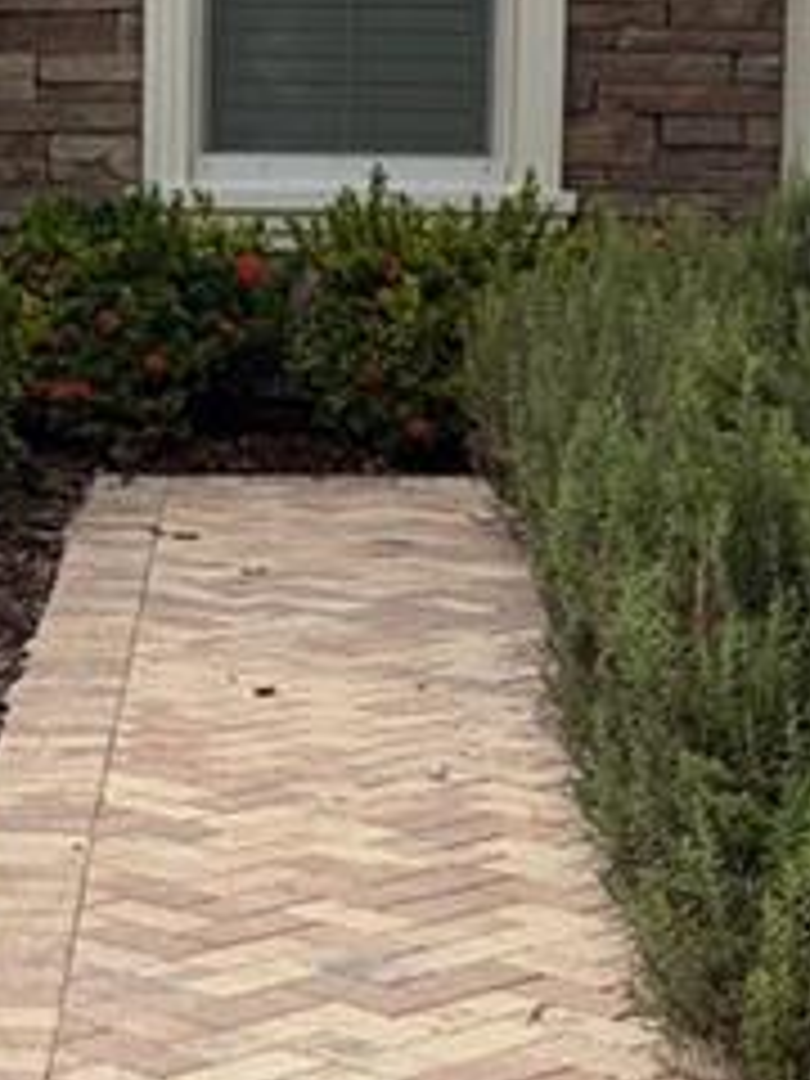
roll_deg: -1.0
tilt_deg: -3.7
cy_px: 360
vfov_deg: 15.1
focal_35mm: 130
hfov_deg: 11.3
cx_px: 32
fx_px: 4056
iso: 64
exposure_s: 1/1626
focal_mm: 5.96
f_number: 1.6
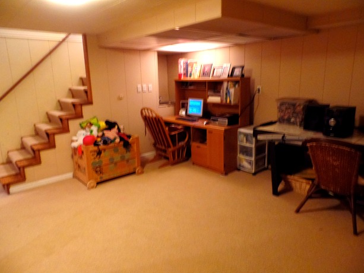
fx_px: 252
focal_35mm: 24
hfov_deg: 71.6
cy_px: 132
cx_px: 181
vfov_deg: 56.8
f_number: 2.8
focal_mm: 4.1
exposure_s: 1/6
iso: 400
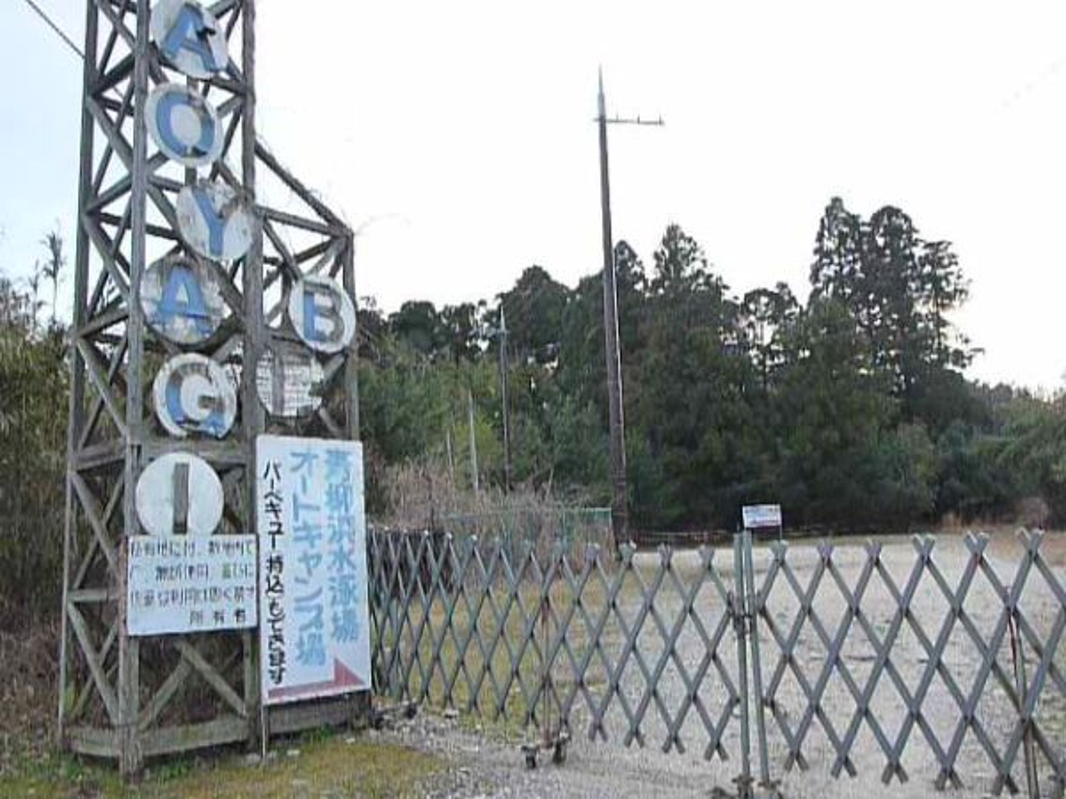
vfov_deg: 45.4
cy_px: 400
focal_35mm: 31
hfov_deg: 58.4
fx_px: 955
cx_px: 533
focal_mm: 5.5
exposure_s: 1/30
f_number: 3.6
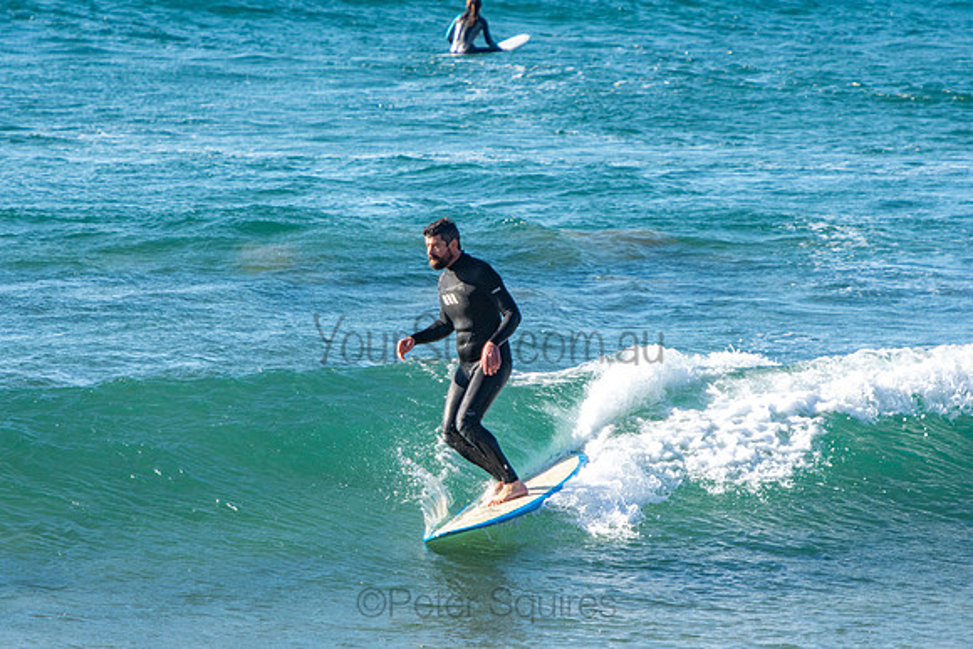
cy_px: 324
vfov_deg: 3.5
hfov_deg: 5.3
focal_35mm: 390
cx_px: 486
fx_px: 10543
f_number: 5.6
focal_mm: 260
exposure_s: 1/1250
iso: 450
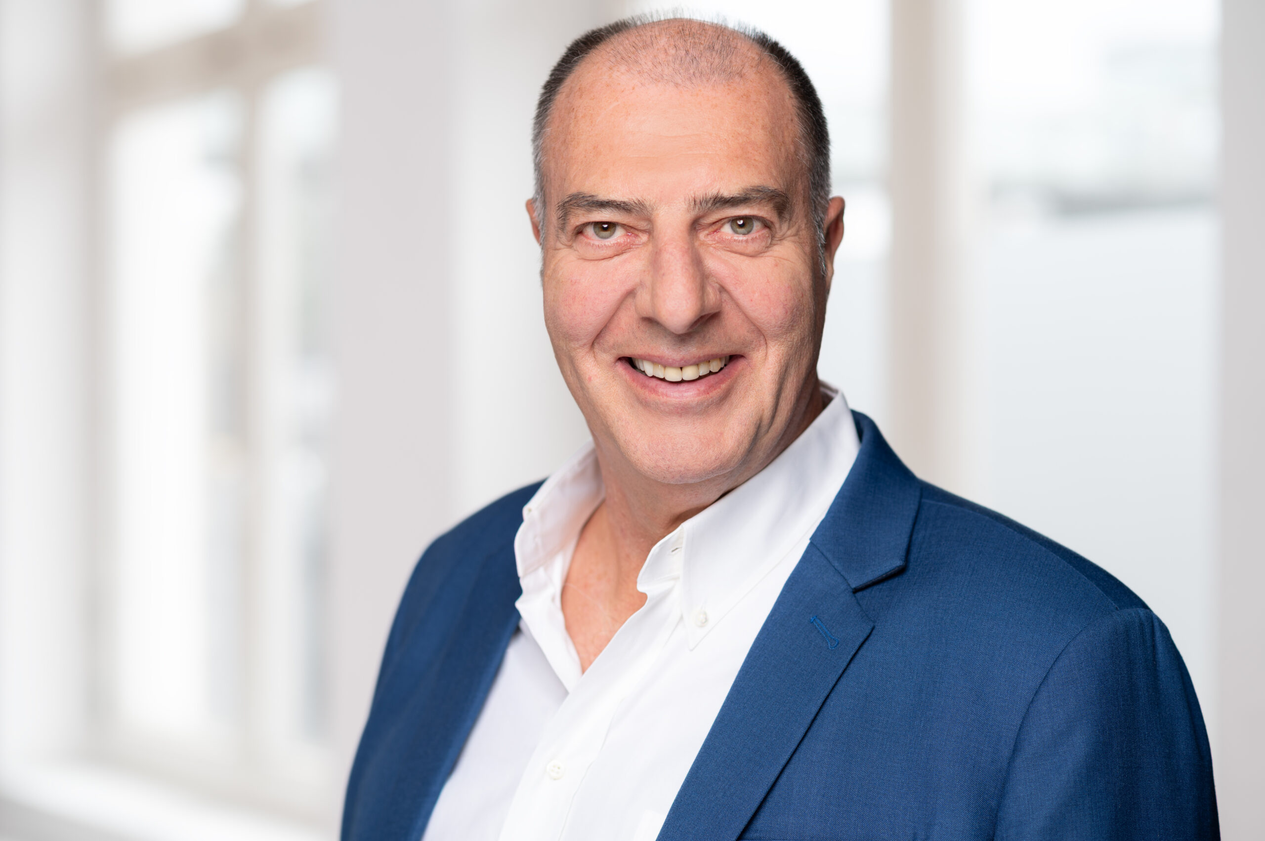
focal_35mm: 85
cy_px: 420
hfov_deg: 23.9
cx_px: 632
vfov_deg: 16.0
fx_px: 2985
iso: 100
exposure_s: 1/160
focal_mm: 85
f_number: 2.8
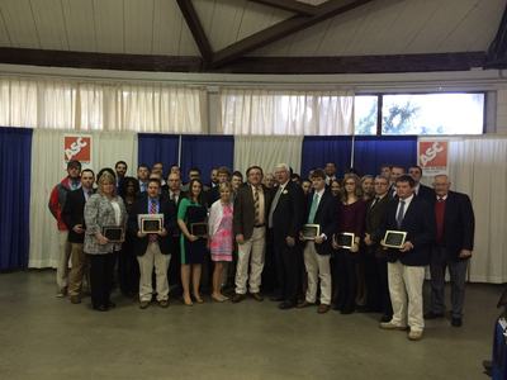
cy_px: 190
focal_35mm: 29
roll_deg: -0.7
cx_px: 254
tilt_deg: -2.8
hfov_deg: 61.7
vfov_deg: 48.2
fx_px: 425
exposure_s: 1/30
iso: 200
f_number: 2.2
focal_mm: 4.15
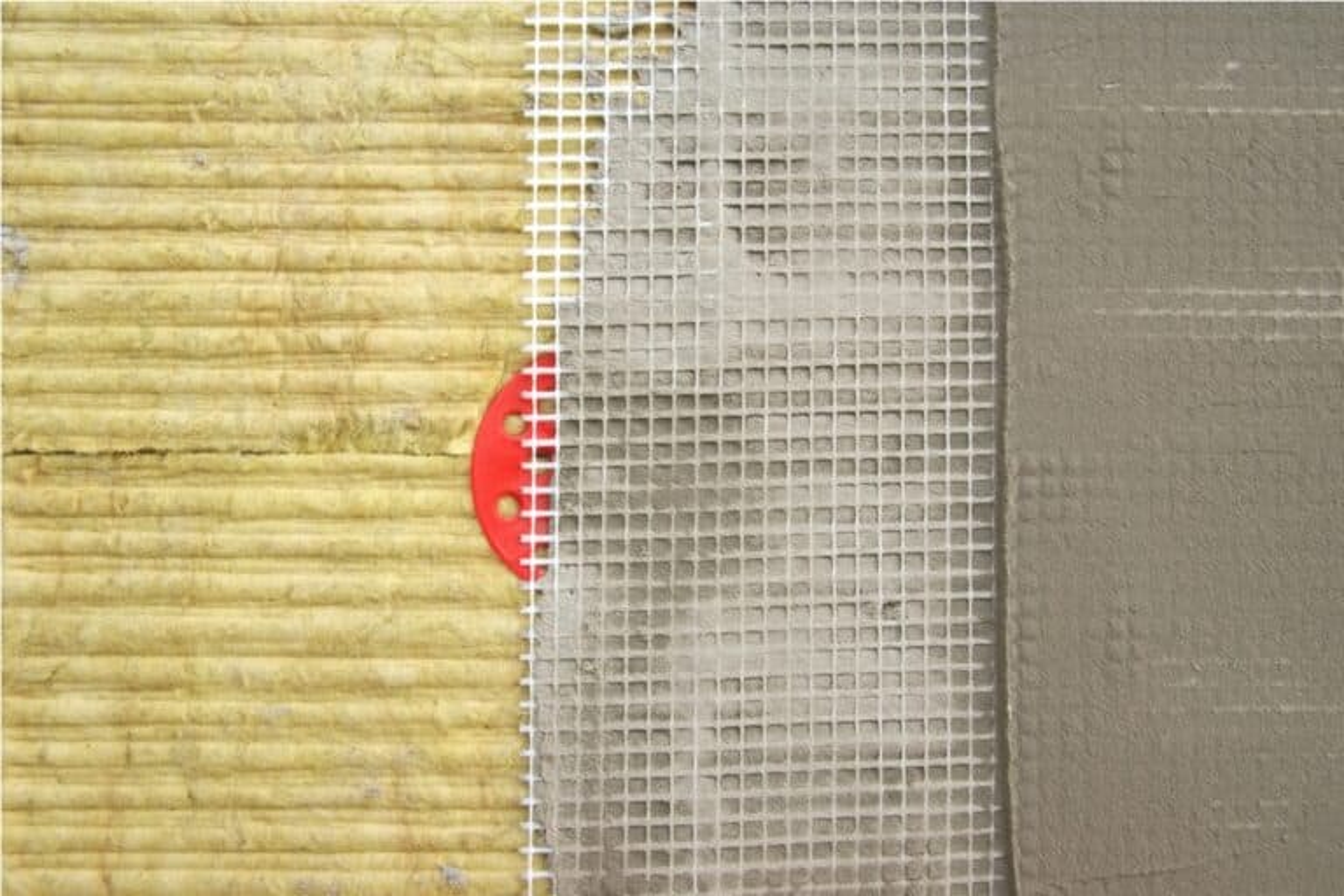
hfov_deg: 57.2
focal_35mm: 33
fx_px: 1232
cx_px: 672
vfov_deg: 40.0
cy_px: 448
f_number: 8
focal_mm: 22
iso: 400
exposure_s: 1/60
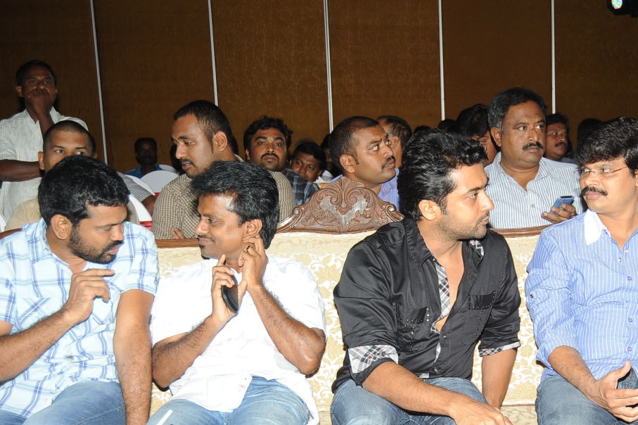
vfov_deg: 20.1
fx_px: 1187
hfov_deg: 29.6
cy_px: 322
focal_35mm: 67
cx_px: 484
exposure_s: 1/125
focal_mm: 38
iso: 500
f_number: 5.6
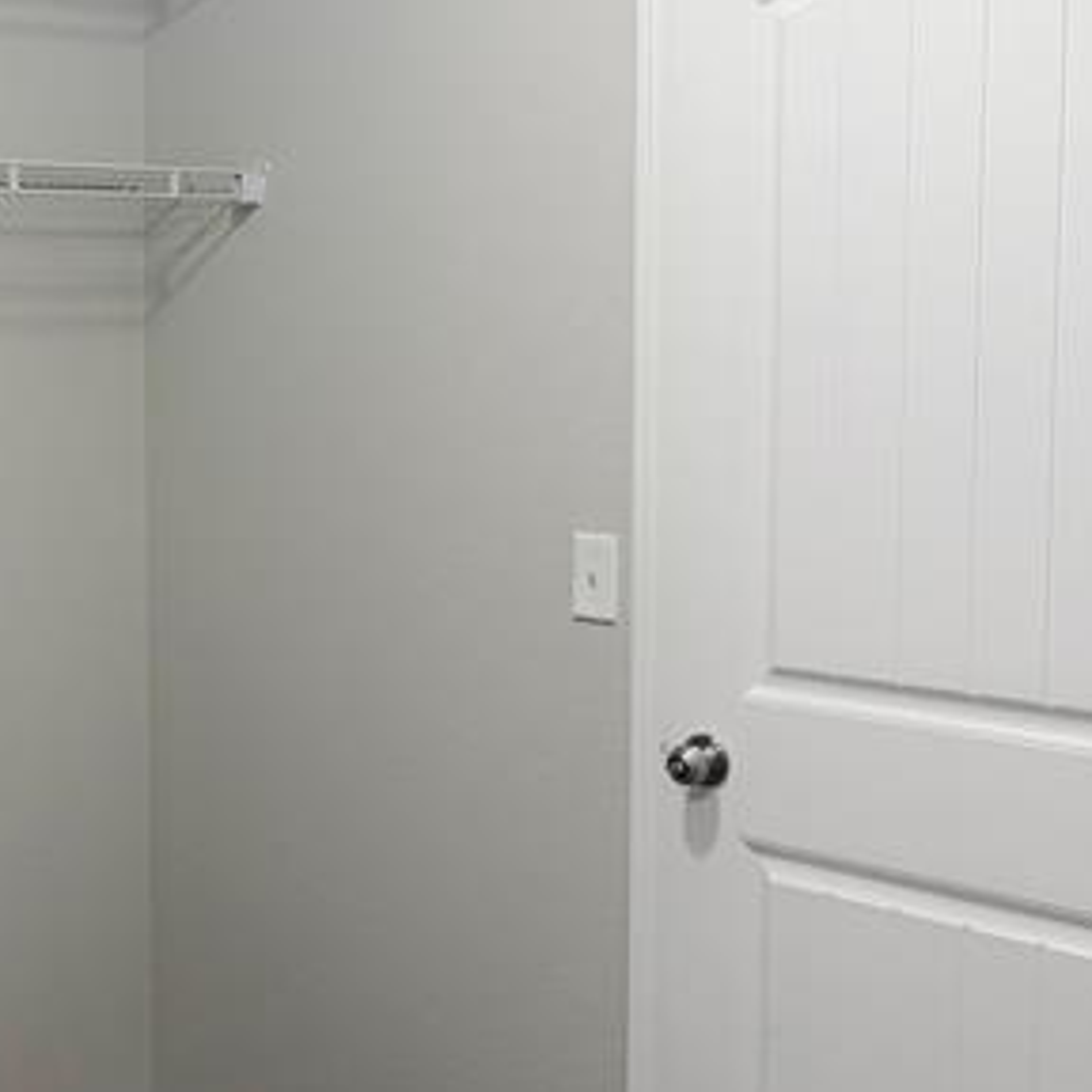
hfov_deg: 31.6
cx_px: 83
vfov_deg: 33.4
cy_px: 476
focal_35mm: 51
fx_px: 1820
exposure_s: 1/60
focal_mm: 5.96
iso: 200
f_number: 1.6
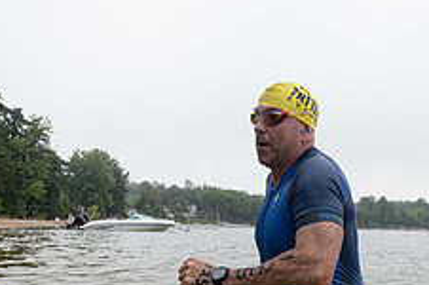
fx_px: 428
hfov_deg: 51.2
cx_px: 315
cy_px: 223
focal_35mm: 36
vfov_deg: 35.7
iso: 400
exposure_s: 1/640
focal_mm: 14
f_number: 4
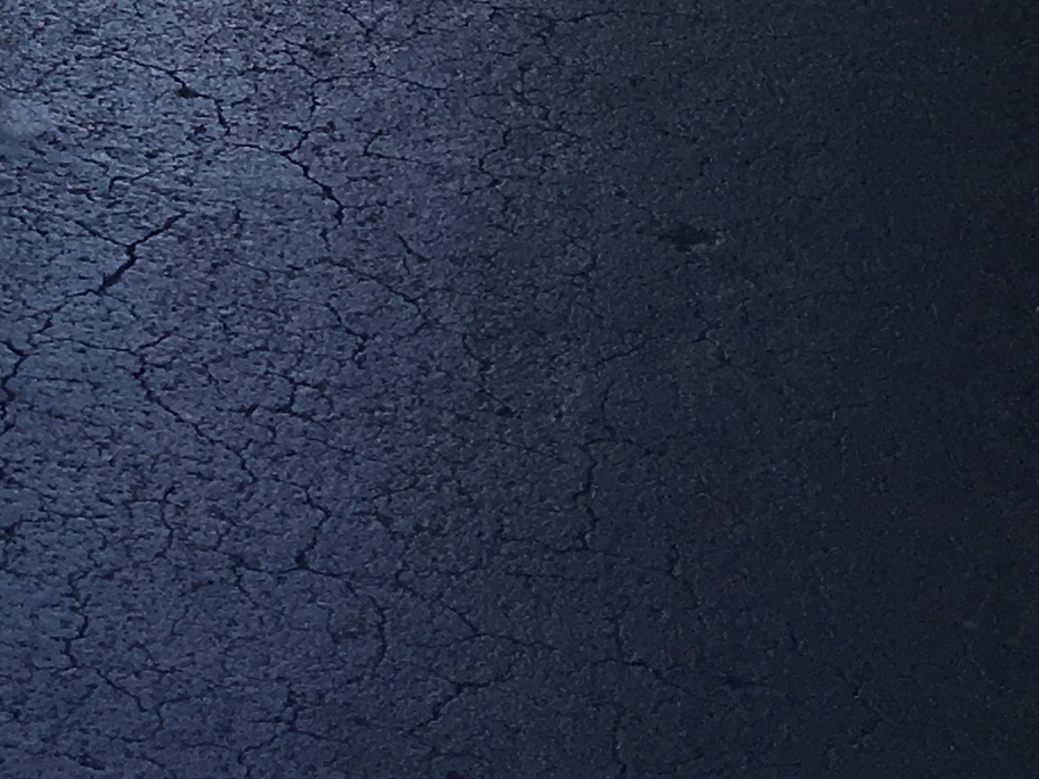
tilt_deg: -8.7
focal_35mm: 128
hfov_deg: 14.4
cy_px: -919
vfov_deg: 10.4
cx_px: -510
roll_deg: -2.2
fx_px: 3841
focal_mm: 4.15
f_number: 2.2
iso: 25
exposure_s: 1/452
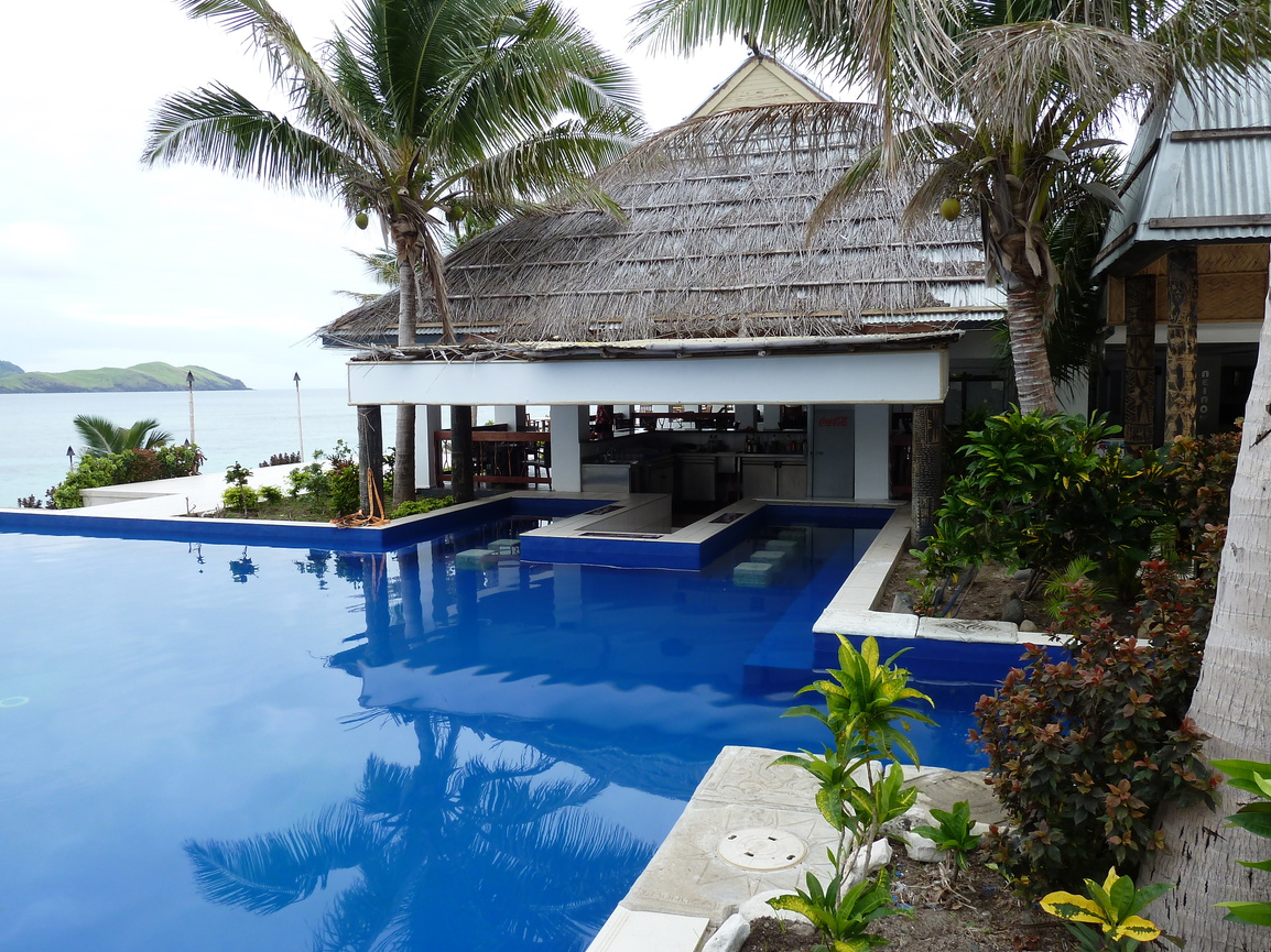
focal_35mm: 26
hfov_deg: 67.3
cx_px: 645
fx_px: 954
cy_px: 491
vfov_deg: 53.0
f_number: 4
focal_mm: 4.1
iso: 80
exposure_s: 1/250
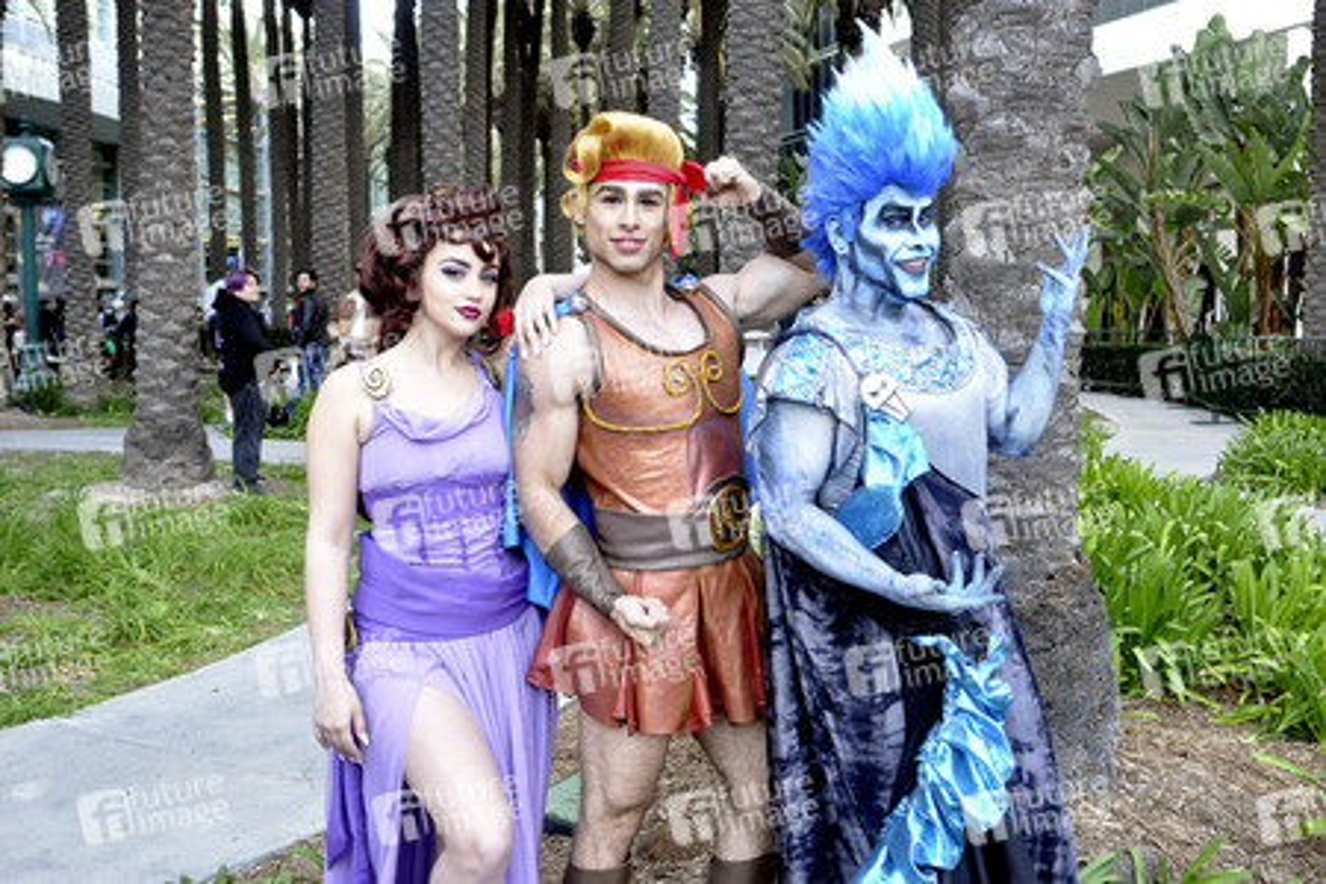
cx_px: 663
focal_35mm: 36
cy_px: 442
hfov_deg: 53.1
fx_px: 1326
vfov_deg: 36.9
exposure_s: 1/160
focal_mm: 24
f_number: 6.3
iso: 1250
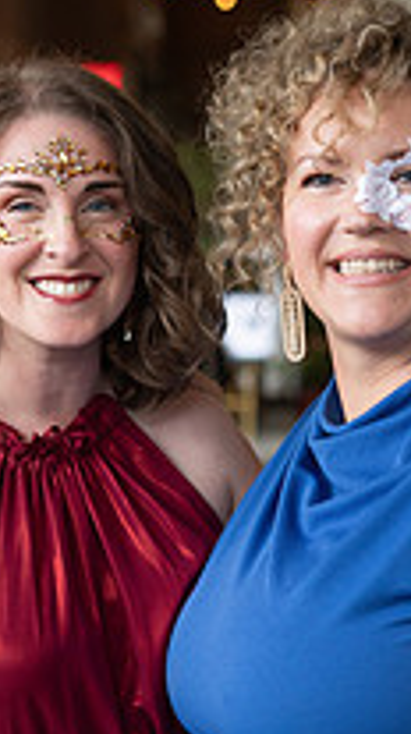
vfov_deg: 18.7
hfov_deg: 10.6
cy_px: 553
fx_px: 2215
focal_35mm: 114
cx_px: 188
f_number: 2.8
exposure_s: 1/100
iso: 400
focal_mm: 50
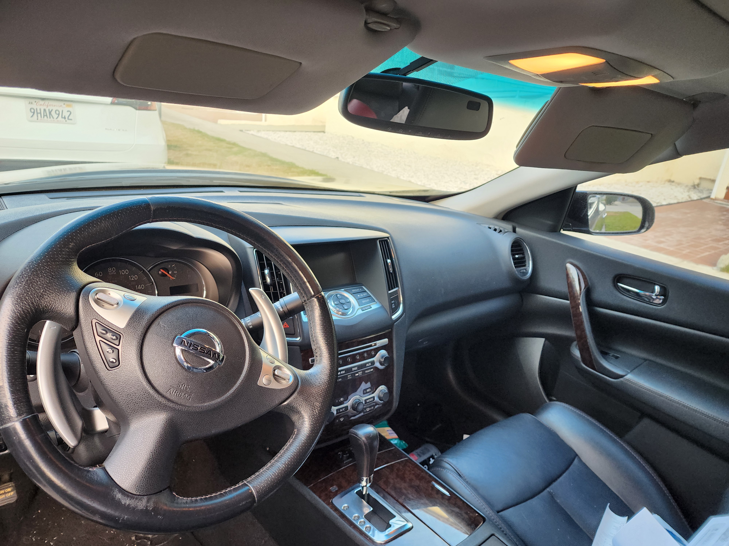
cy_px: 273
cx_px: 364
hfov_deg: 73.9
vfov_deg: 58.9
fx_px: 484
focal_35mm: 23
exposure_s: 1/120
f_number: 1.8
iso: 200
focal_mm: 6.4
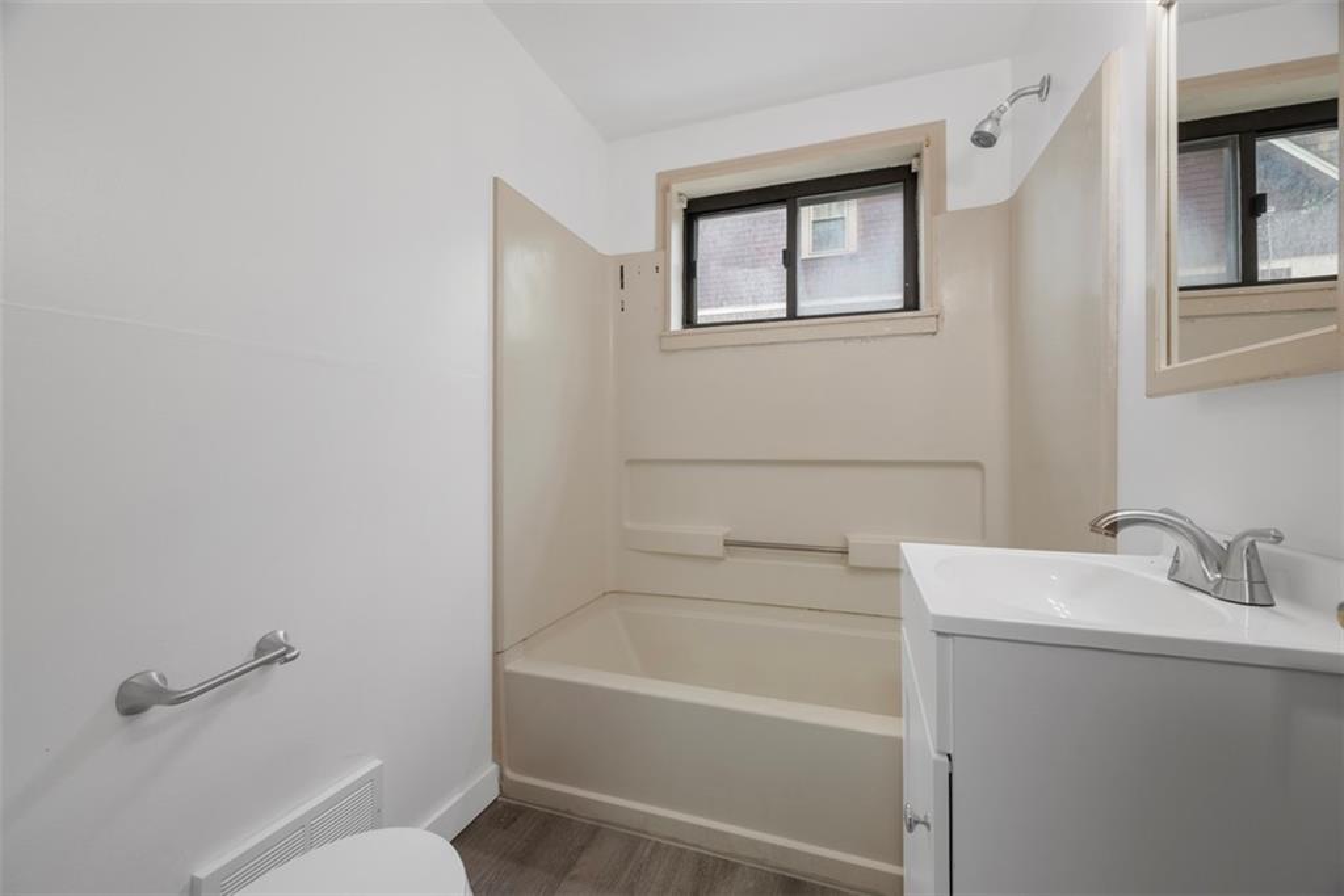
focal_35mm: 14
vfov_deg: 81.2
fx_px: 523
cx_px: 672
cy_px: 448
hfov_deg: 104.2
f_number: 8
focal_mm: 14
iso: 400
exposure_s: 1/4
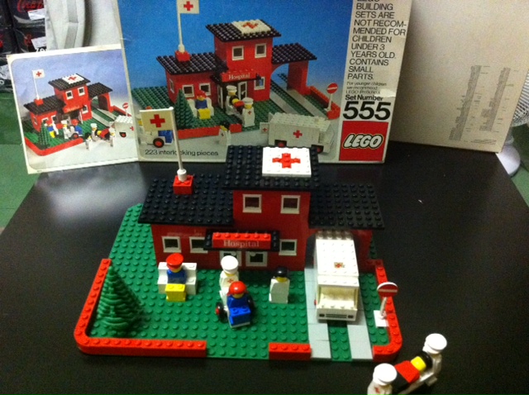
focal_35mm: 35
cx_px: 264
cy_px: 198
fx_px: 534
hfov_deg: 52.7
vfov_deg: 40.6
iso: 1000
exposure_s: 1/15
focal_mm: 3.85
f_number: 2.8
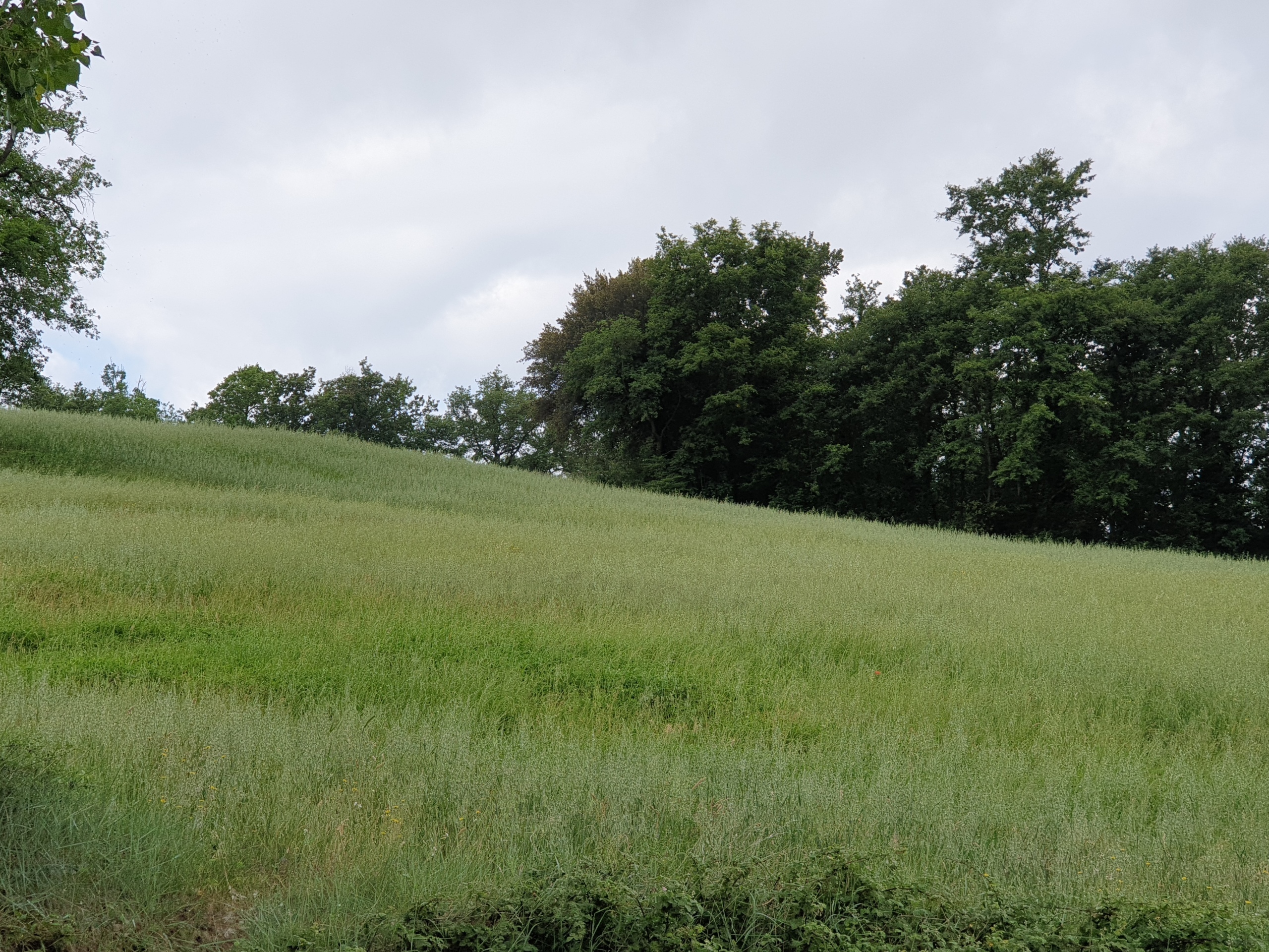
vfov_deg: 28.0
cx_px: 634
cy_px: 476
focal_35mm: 52
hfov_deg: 36.8
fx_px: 1906
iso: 100
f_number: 2.4
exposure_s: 1/511
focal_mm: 6
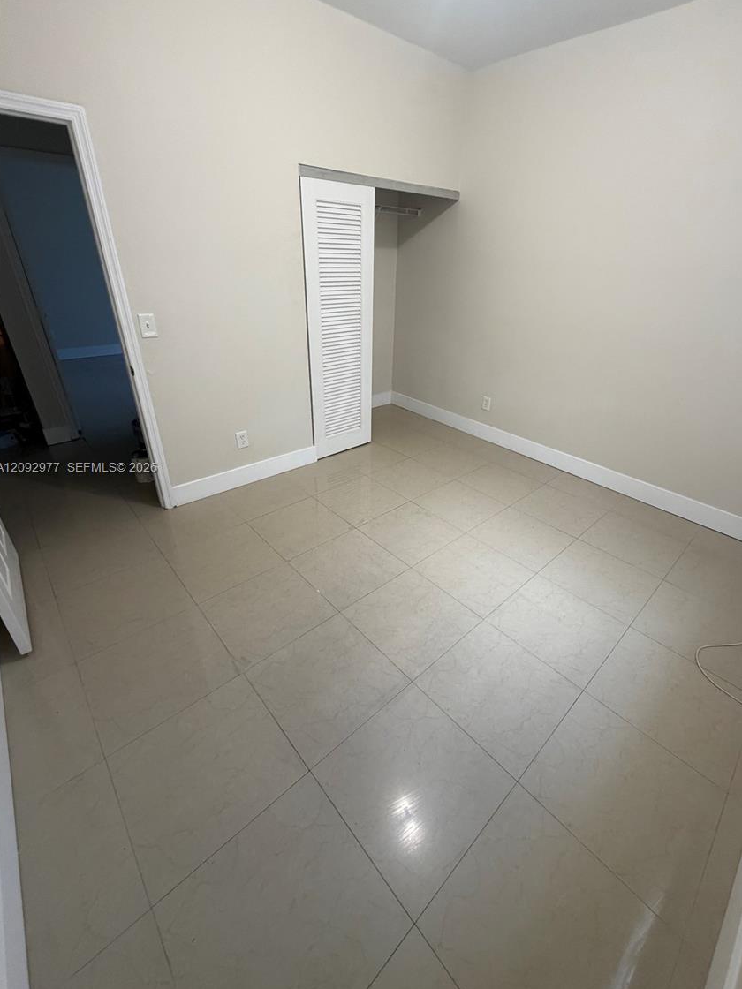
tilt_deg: -29.7
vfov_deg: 98.1
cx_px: 391
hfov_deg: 81.7
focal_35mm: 15
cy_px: 469
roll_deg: -3.3
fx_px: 429
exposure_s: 1/60
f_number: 2.2
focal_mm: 2.22
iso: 200
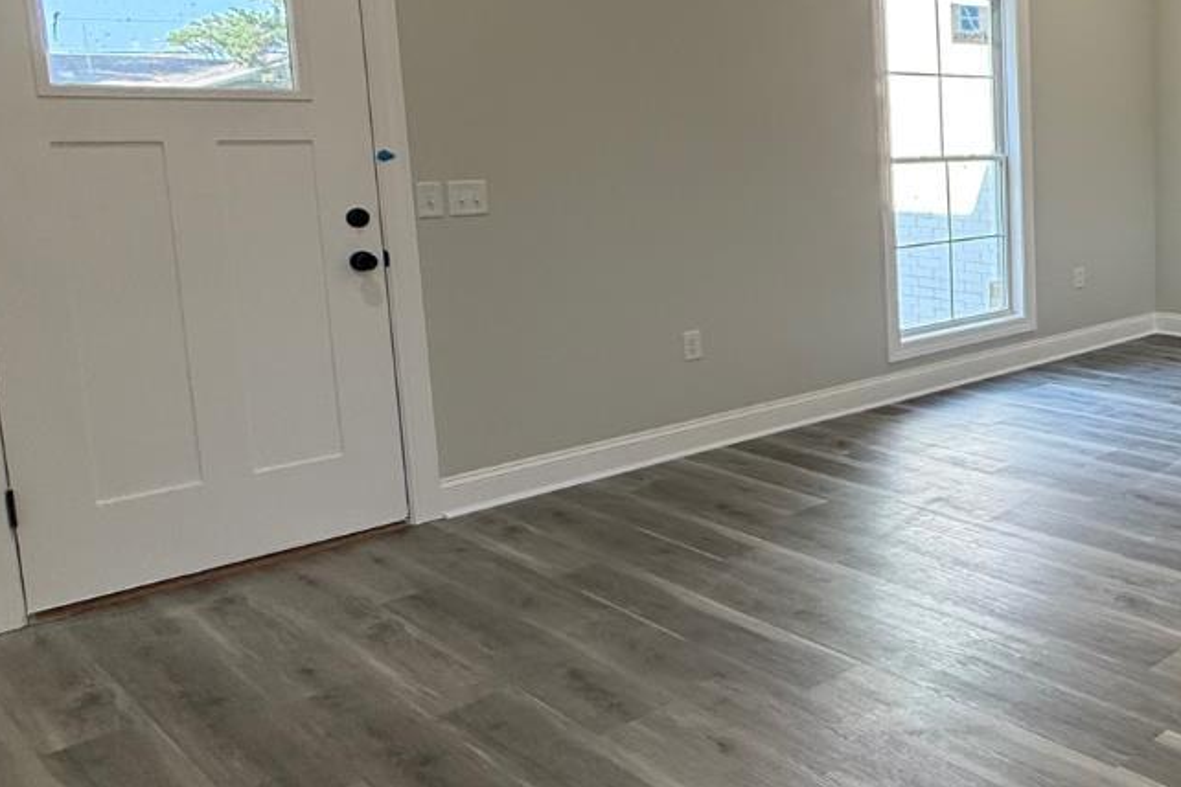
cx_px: 1210
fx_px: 1115
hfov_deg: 45.8
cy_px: 264
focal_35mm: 34
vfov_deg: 38.5
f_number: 2.2
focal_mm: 2.22
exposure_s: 1/120
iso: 160
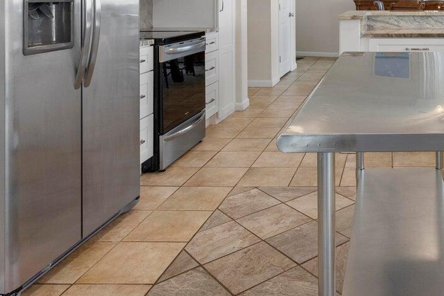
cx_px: 388
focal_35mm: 38
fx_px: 464
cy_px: -12
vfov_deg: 32.1
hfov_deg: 46.8
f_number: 7.1
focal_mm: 17.3
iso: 640
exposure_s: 1/25
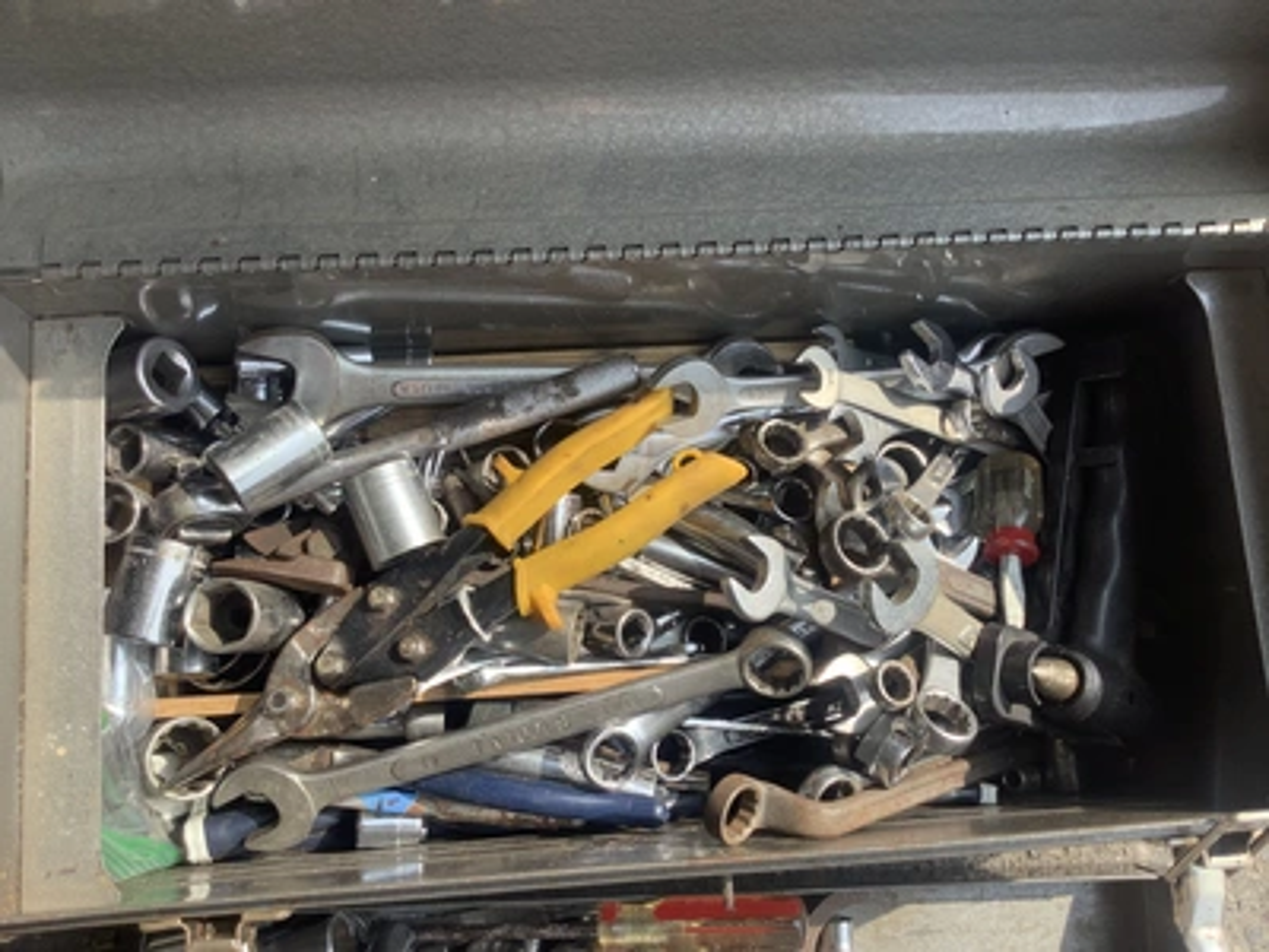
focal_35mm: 31
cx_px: 634
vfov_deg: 45.4
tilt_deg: -80.1
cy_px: 476
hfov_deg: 58.4
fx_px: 1136
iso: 25
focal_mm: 3.3
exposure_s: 1/411
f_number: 2.4
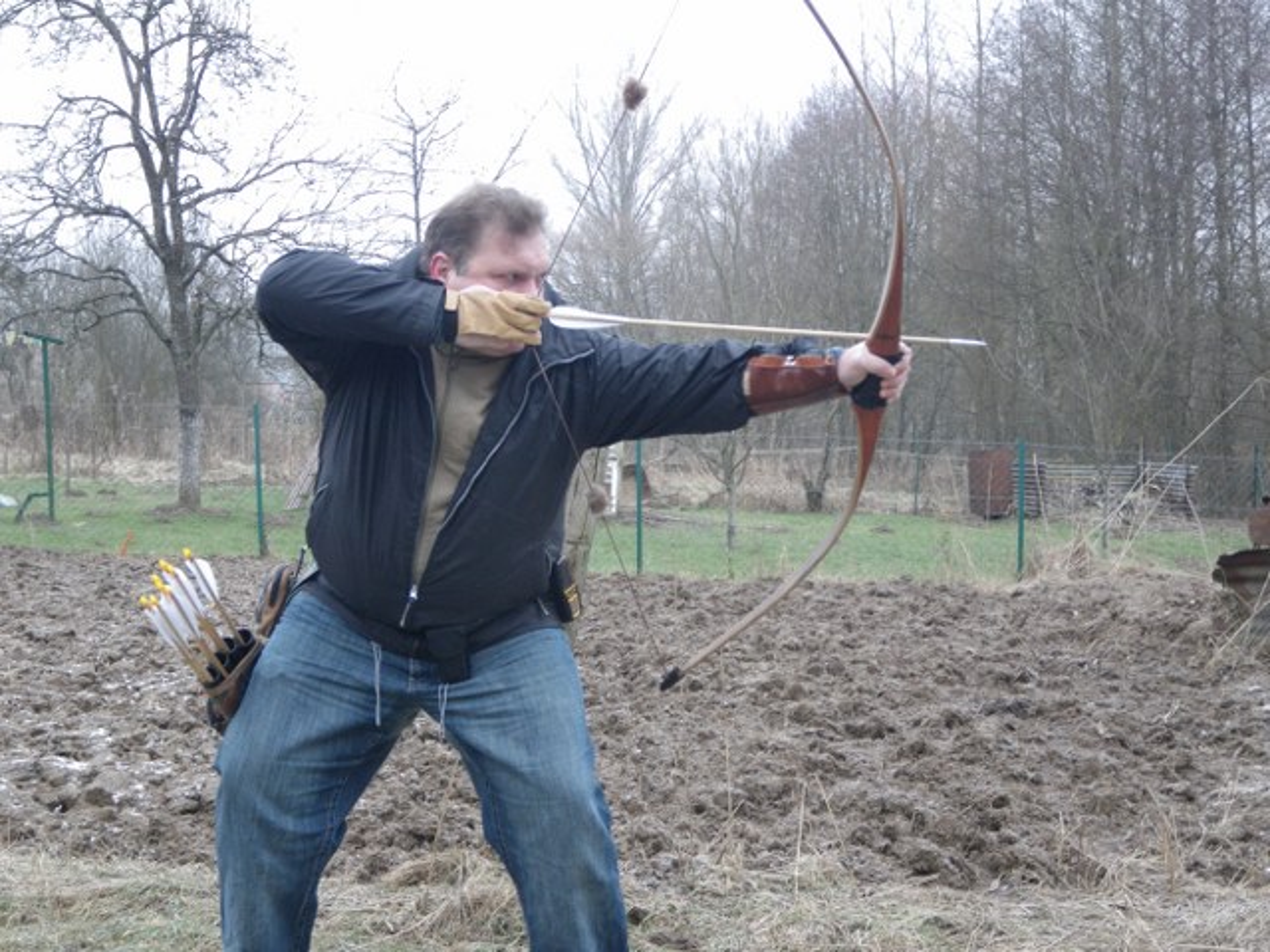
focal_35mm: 42
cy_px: 476
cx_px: 635
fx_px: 1541
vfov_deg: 34.3
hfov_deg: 44.8
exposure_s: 1/60
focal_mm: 7.5
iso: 100
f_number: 4.2
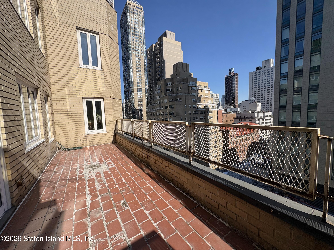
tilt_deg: -4.8
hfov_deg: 102.1
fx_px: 135
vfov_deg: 85.7
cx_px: 167
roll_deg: +2.3
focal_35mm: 14
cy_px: 125
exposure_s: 1/2028
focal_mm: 2.22
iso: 40
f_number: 2.2
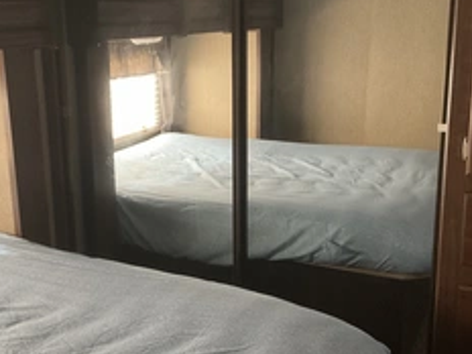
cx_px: 228
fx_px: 682
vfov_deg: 29.1
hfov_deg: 38.2
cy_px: 175
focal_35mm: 50
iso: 320
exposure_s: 1/41
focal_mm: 3
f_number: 1.8
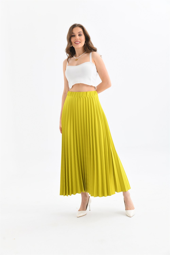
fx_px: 326
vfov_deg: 42.7
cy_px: 128
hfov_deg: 29.2
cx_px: 85
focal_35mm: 46
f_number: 6.3
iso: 160
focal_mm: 46
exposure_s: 1/125
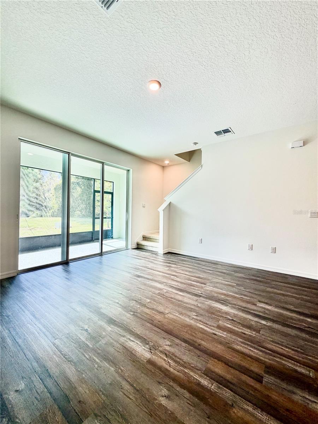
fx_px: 171
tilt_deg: +0.2
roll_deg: -1.0
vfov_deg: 102.1
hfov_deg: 85.7
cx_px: 159
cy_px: 212
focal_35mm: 14
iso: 100
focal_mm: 2.22
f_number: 2.2
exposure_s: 1/120
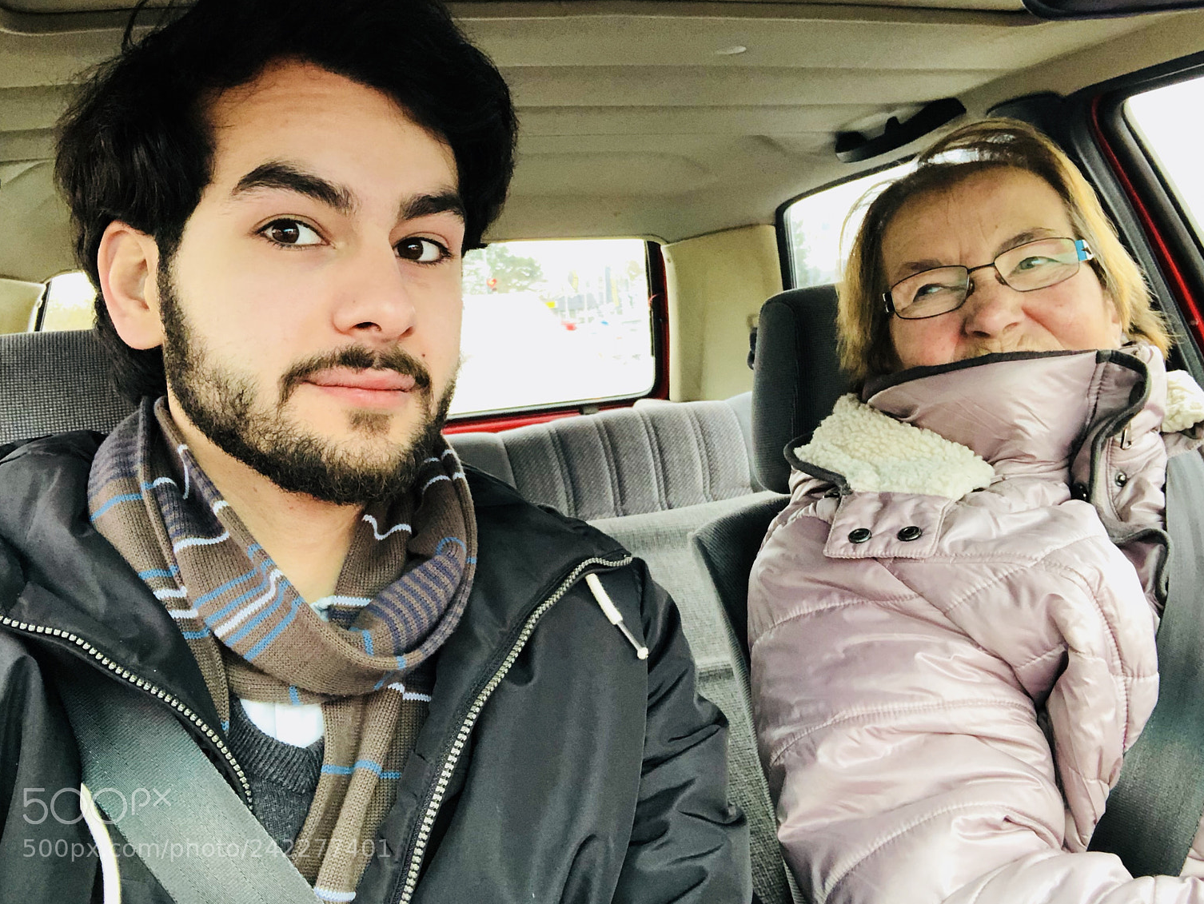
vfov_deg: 41.8
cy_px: 431
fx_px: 1183
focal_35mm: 34
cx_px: 612
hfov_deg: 53.9
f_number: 2.2
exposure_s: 1/49
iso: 125
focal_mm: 2.87
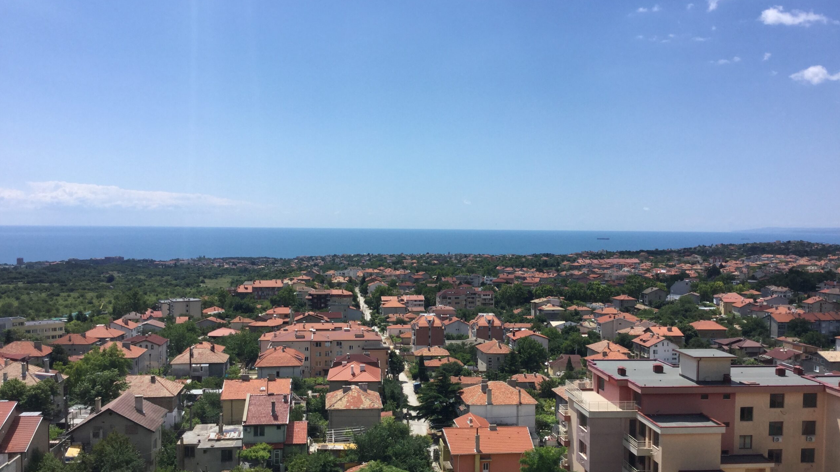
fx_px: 757
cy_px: 266
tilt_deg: -4.6
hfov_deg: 58.0
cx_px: 420
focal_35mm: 34
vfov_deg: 34.6
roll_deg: -1.6
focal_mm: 3.3
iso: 25
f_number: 2.4
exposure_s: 1/1773
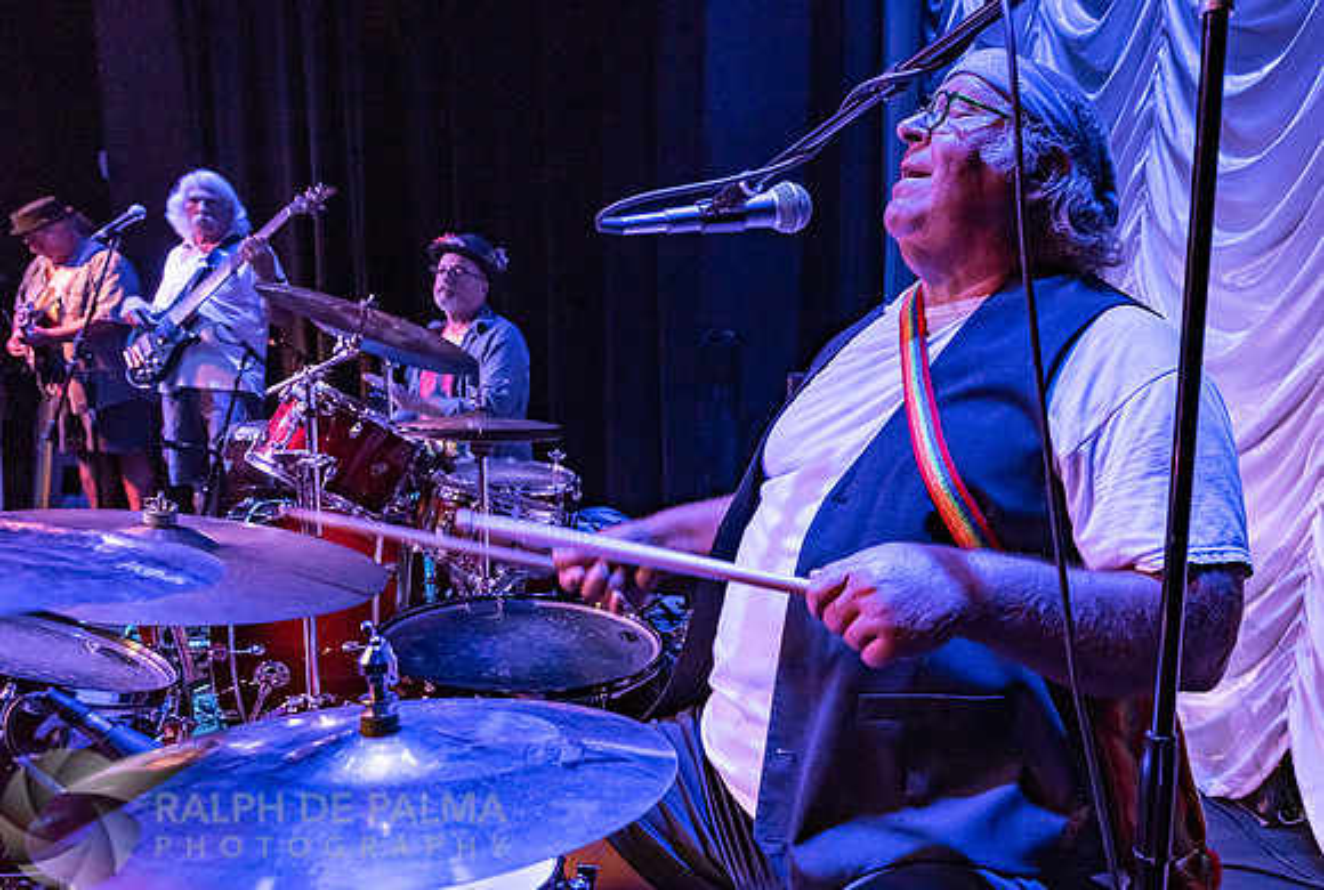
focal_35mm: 31
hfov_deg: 58.3
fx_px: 1160
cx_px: 869
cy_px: 536
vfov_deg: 41.8
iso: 1600
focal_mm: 24
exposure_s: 1/160
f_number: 7.1
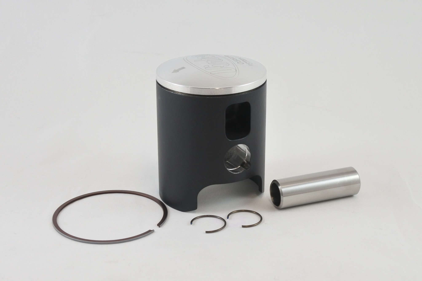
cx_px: 211
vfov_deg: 28.6
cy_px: 140
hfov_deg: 41.9
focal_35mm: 47
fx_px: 551
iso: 400
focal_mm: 17.6
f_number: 4.5
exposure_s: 1/160
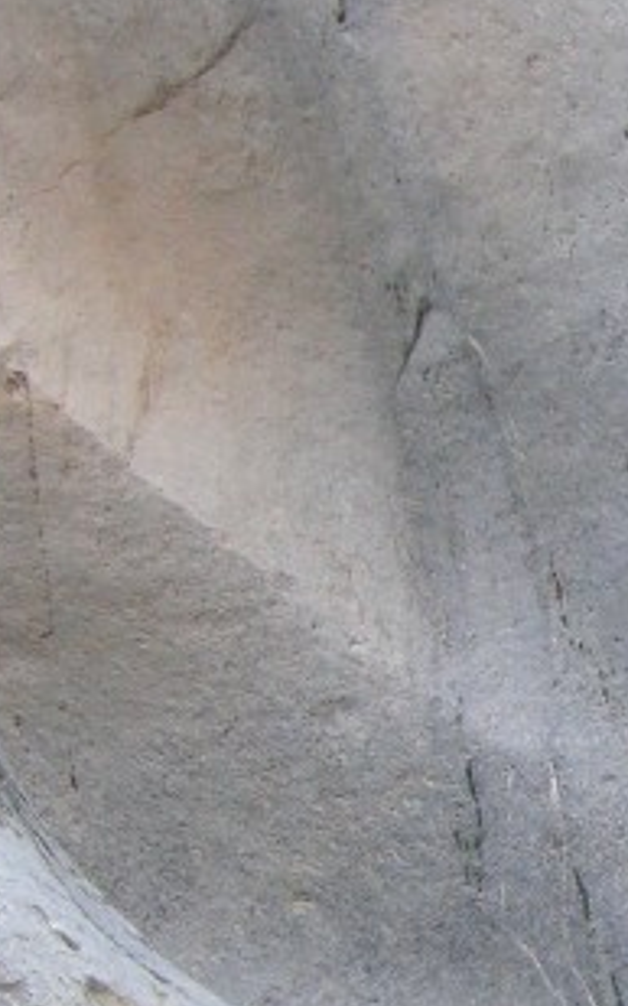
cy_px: 807
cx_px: 1100
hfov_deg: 10.1
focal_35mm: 123
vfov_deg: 16.8
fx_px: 3370
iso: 200
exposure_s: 1/60.1
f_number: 2.8
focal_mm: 8.9
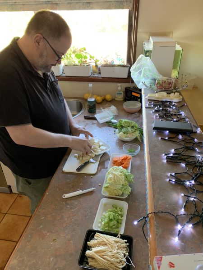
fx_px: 203
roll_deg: +1.0
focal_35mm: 26
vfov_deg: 67.3
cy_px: 135
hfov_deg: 53.1
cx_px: 102
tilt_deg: -29.6
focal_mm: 4.25
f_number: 1.8
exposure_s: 1/60
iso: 250
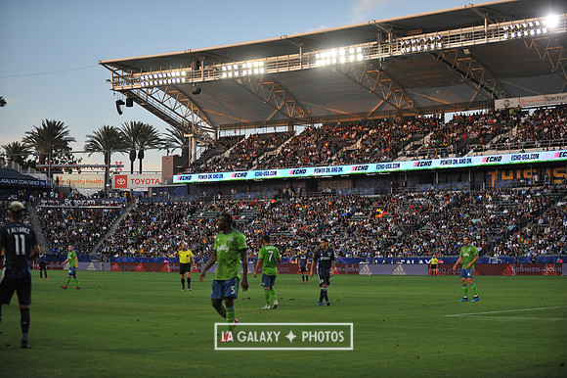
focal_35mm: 70
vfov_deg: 19.4
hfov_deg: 28.9
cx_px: 284
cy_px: 189
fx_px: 1102
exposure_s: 1/2500
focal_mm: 70
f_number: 2.8
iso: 1600
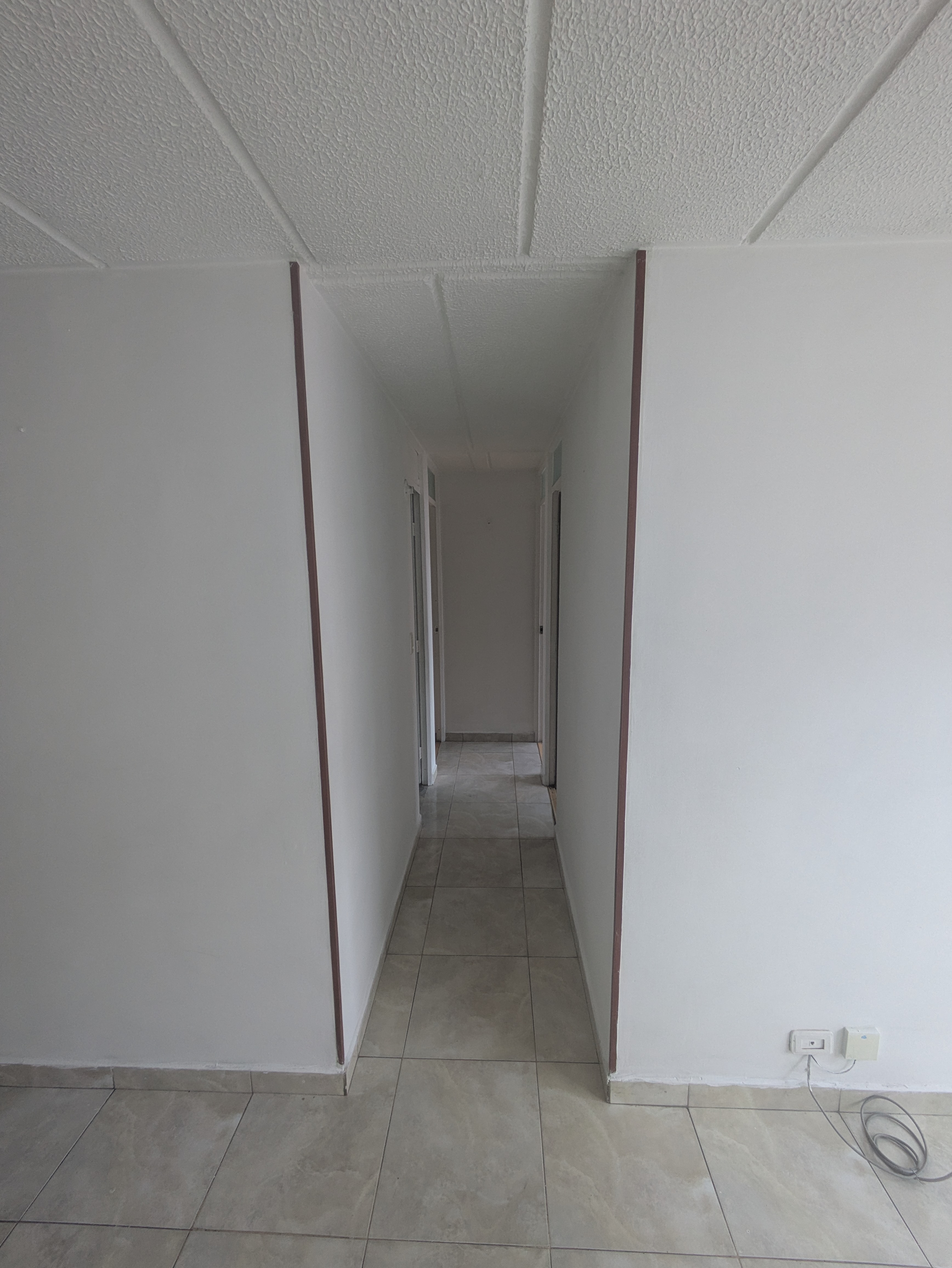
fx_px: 513
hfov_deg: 85.7
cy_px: 634
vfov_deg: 102.0
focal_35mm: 14
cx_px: 476
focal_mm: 1.83
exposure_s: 1/120
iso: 65
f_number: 2.2
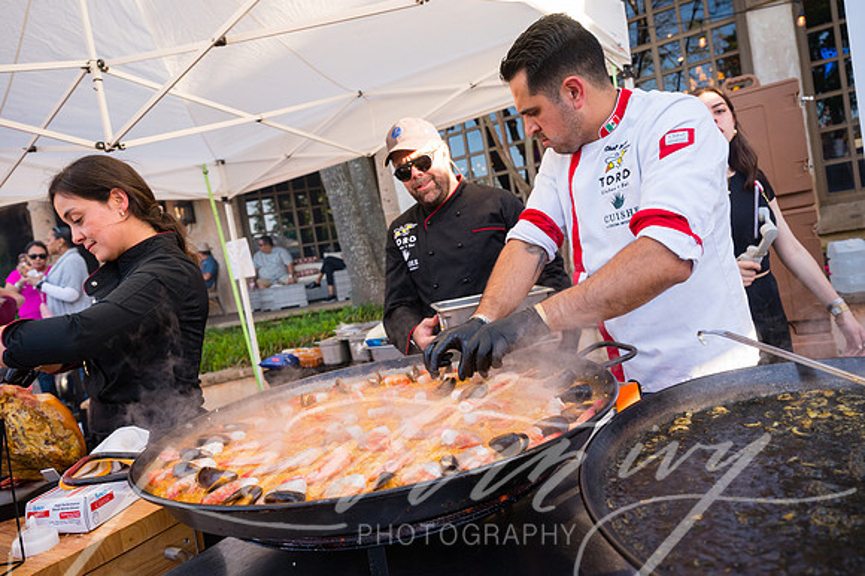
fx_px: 576
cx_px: 432
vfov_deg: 53.1
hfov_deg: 73.8
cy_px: 288
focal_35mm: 24
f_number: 4.5
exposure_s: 1/500
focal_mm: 24
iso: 800
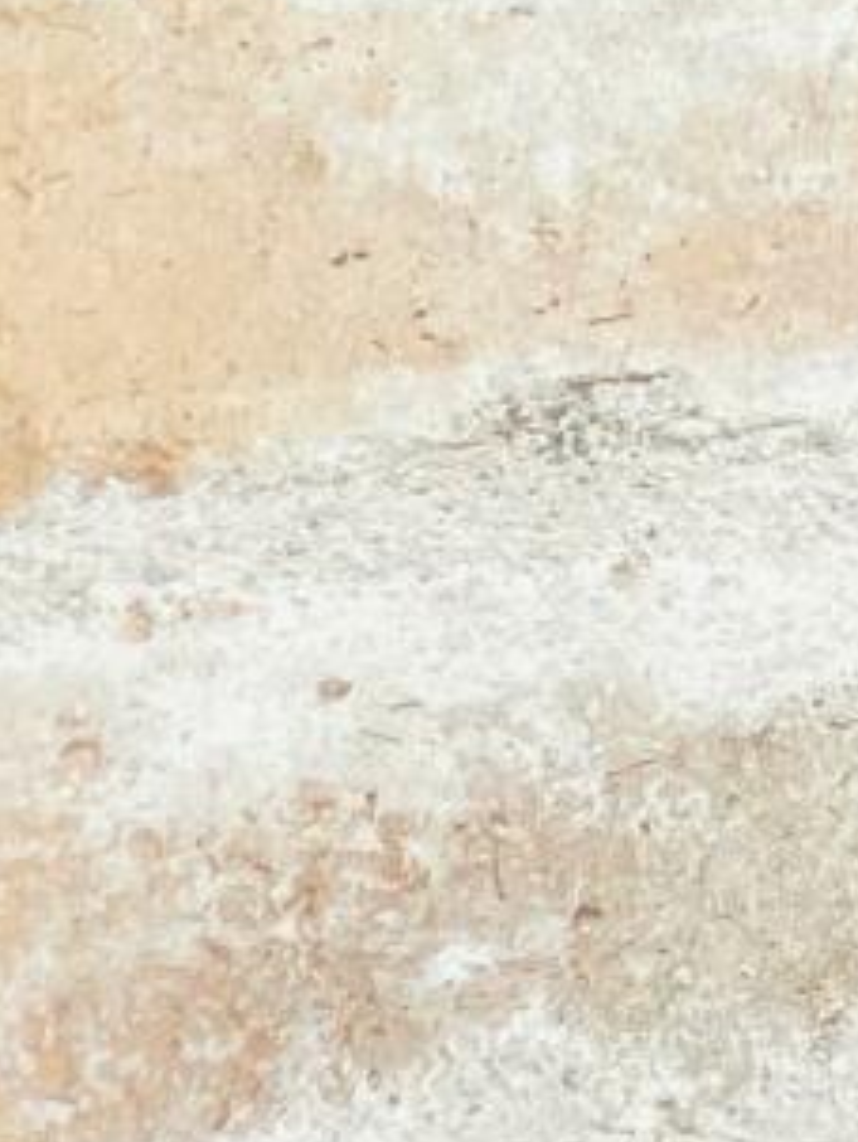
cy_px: 2885
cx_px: -1776
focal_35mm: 172
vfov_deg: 9.9
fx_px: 5676
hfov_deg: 7.5
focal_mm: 5.1
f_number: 1.6
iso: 50
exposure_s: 1/121
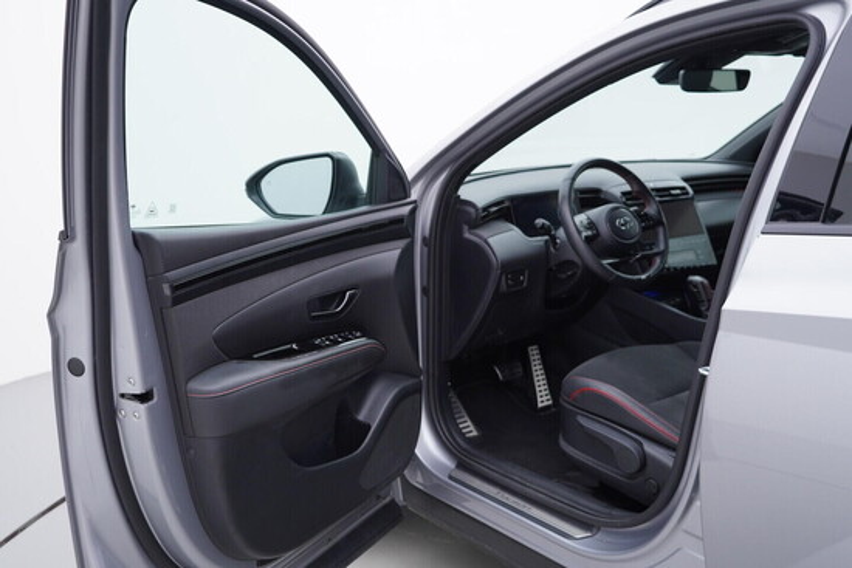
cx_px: 426
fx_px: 852
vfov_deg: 36.9
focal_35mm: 36
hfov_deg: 53.1
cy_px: 284
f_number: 3.2
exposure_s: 1/50
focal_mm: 24
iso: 125
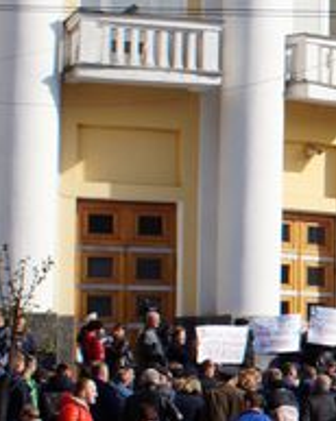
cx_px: 689
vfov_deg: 14.5
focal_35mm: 133
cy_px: 277
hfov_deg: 10.6
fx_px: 1656
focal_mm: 26
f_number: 11
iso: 100
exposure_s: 1/125
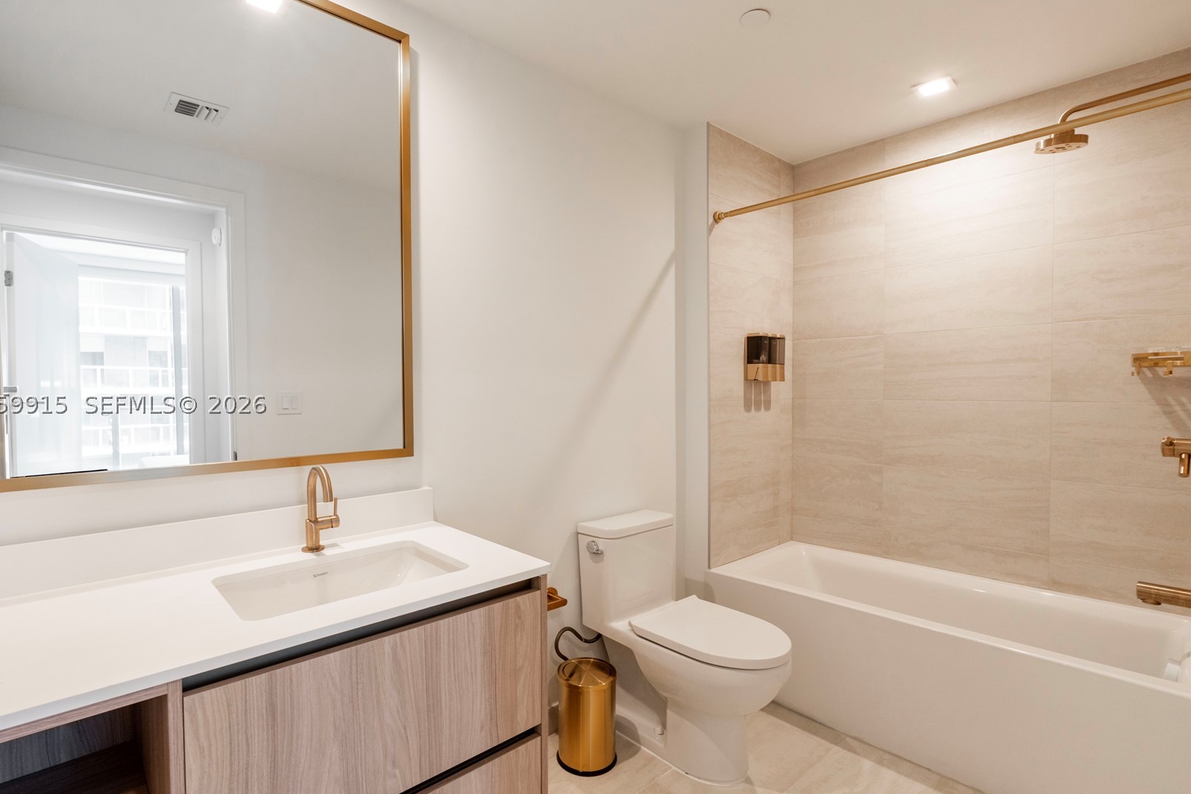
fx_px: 580
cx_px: 559
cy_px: 403
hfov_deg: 91.4
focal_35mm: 18
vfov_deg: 68.8
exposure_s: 1/6
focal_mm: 11
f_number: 8
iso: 400
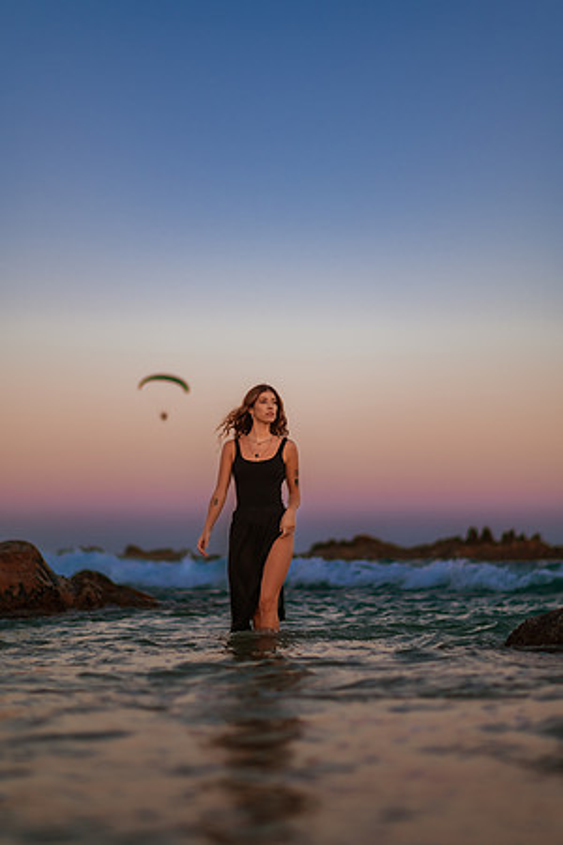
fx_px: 1360
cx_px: 282
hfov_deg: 23.4
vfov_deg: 34.5
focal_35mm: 58
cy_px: 422
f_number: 1.4
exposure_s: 1/640
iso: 200
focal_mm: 58
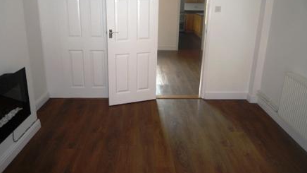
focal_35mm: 28
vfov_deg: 41.2
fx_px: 228
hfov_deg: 67.9
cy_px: 65
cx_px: 154
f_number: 2.8
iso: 100
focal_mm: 4.4
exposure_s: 1/30
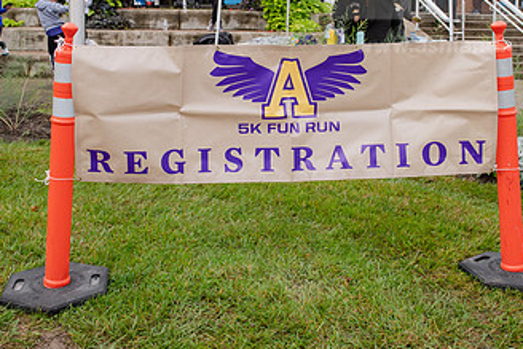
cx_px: 282
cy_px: 79
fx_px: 669
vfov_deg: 28.7
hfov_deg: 42.7
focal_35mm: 46
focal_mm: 26
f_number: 5
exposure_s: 1/320
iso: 400
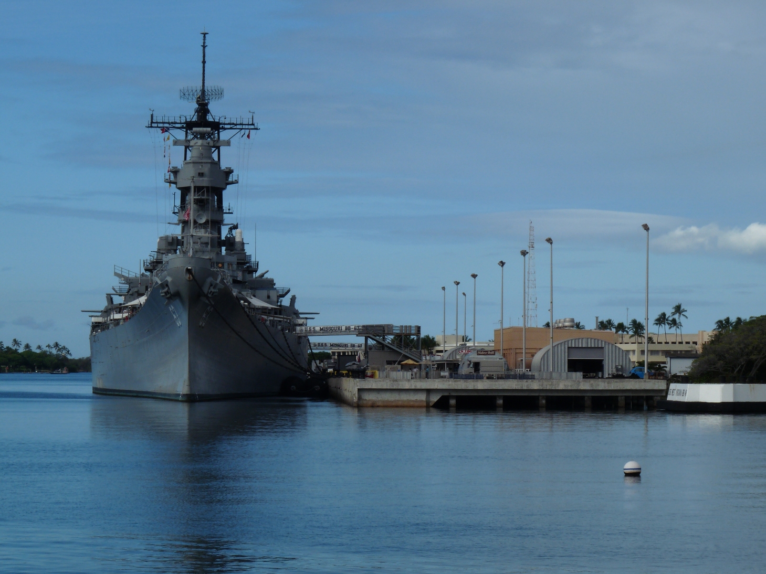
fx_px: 3053
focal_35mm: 138
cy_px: 287
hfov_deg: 14.3
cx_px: 383
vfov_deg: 10.7
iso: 100
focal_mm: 24.5
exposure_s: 1/500
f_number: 8
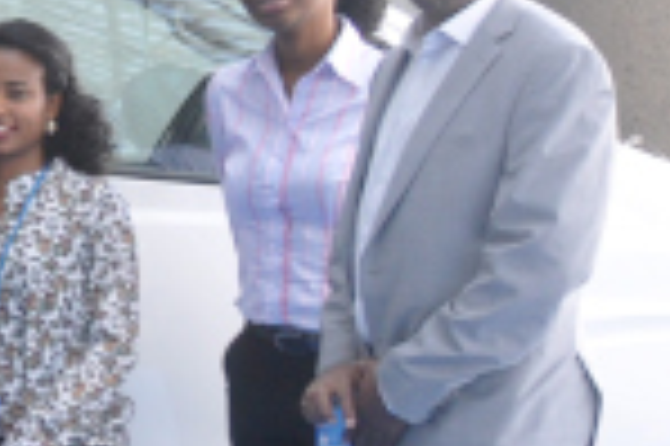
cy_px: 185
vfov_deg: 9.4
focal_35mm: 145
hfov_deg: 11.0
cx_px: -1120
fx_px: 2696
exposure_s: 1/50
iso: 640
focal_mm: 18
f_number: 7.1
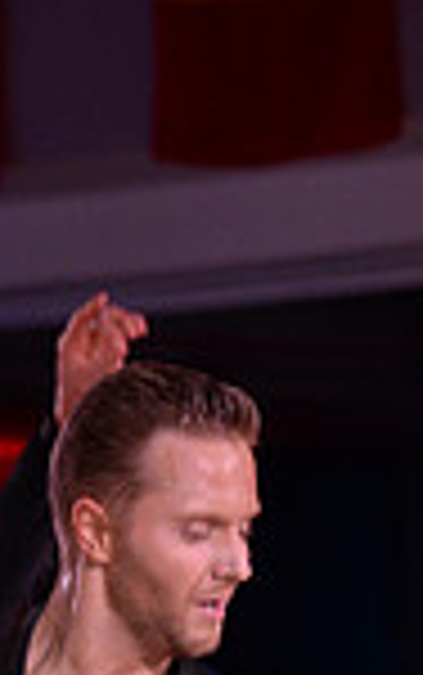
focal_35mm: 471
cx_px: -7
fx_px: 8671
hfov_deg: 2.8
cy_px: 1282
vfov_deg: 4.4
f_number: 5.6
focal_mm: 120
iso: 2000
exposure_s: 1/250
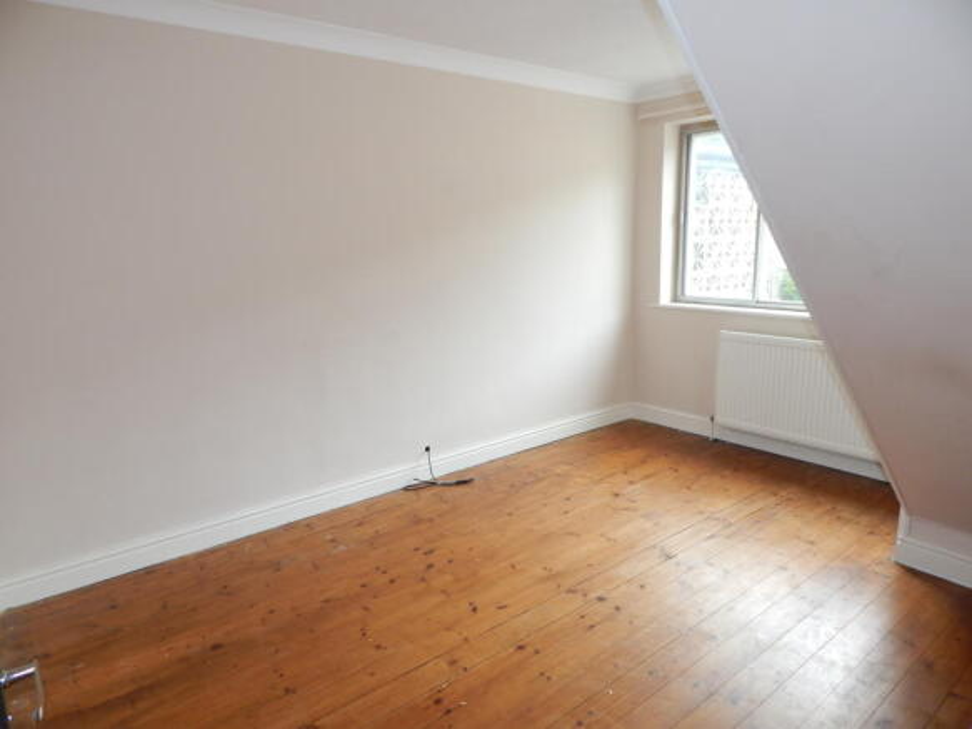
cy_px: 364
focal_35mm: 23
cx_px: 486
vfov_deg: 58.9
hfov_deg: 73.9
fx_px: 646
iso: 125
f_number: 3
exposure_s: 1/30
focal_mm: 4
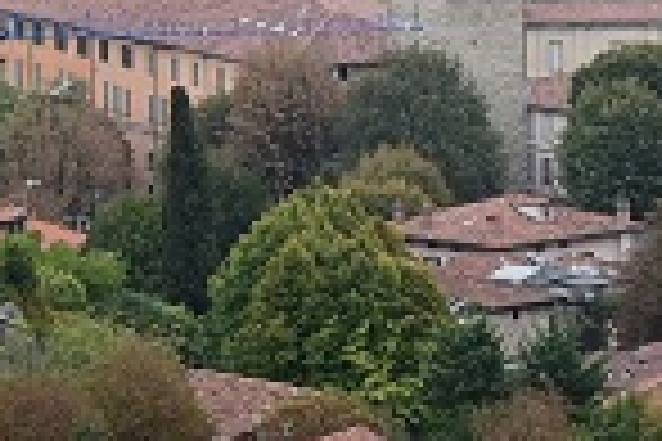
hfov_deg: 5.0
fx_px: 7520
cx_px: 941
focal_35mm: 409
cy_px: 97
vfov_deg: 3.4
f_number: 8
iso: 400
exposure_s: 1/60
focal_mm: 50
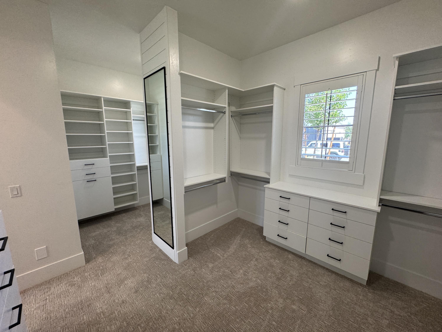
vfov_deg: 85.7
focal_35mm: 14
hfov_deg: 102.1
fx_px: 179
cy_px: 166
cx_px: 221
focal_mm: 2.22
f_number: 2.2
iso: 160
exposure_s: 1/120
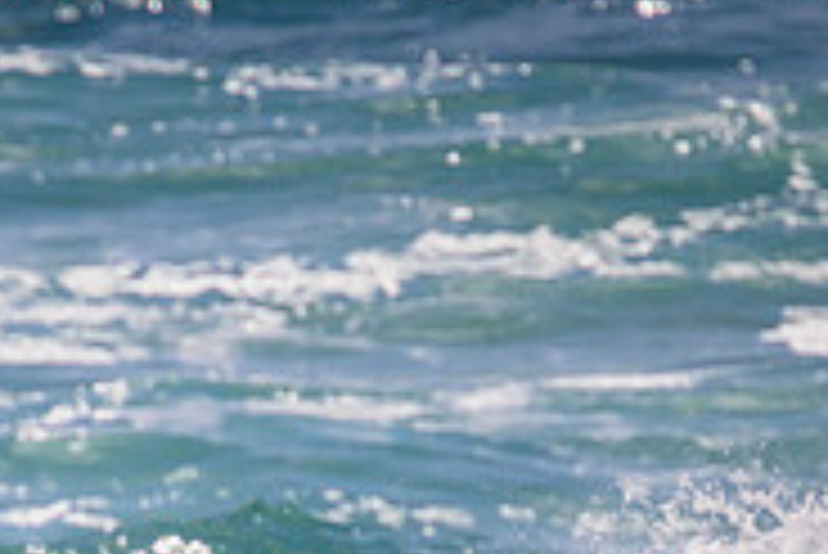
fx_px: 58165
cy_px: 808
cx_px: 194
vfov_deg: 0.5
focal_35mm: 2527
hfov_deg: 0.8
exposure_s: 1/2000
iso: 560
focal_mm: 800
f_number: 11
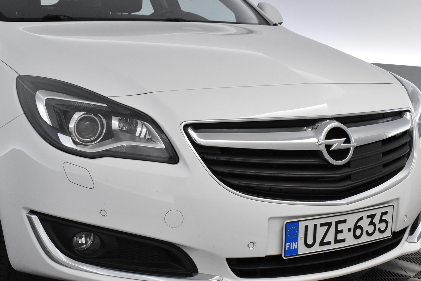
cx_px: 199
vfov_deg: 24.6
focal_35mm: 55
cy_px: 160
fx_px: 643
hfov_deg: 36.2
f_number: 7.1
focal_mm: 28
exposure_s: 1/160
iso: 3200
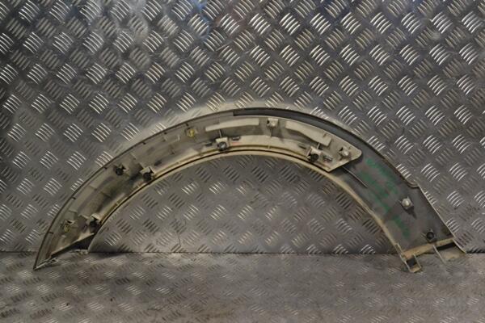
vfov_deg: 31.9
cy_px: 162
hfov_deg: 46.4
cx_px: 242
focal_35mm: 42
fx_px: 566
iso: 3200
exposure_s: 1/320
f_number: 9
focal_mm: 28
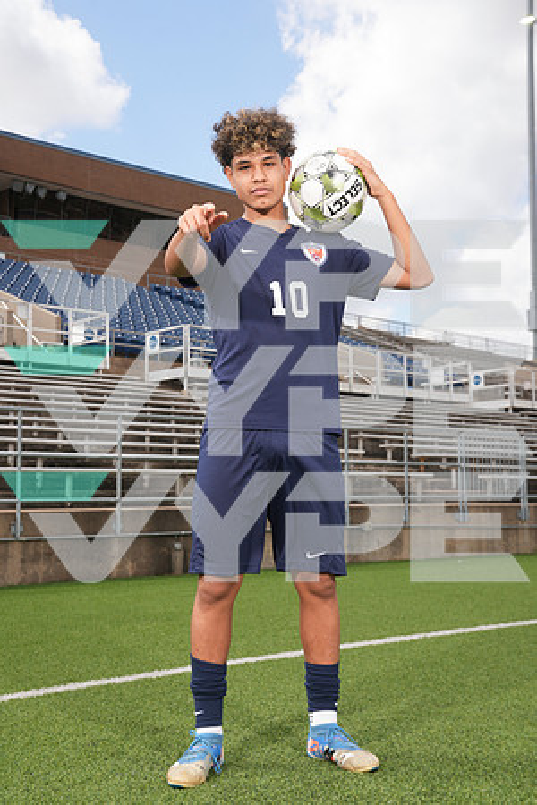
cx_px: 268
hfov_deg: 28.6
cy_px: 402
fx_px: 1052
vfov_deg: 41.9
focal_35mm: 47
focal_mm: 47
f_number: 7.1
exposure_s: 1/200
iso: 100
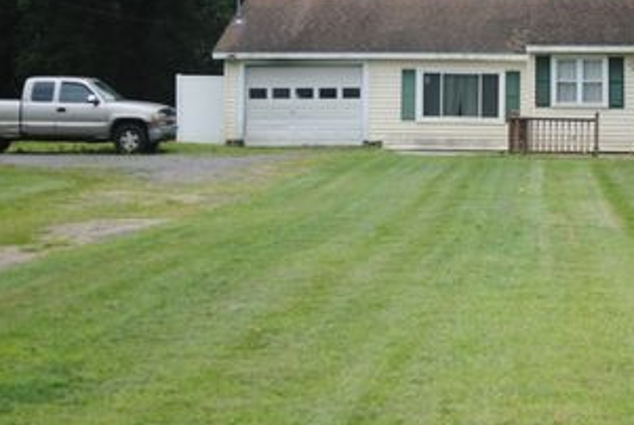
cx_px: 508
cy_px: 159
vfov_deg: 10.1
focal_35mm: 137
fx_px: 2414
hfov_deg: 14.9
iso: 160
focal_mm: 55
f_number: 5.6
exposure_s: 1/125
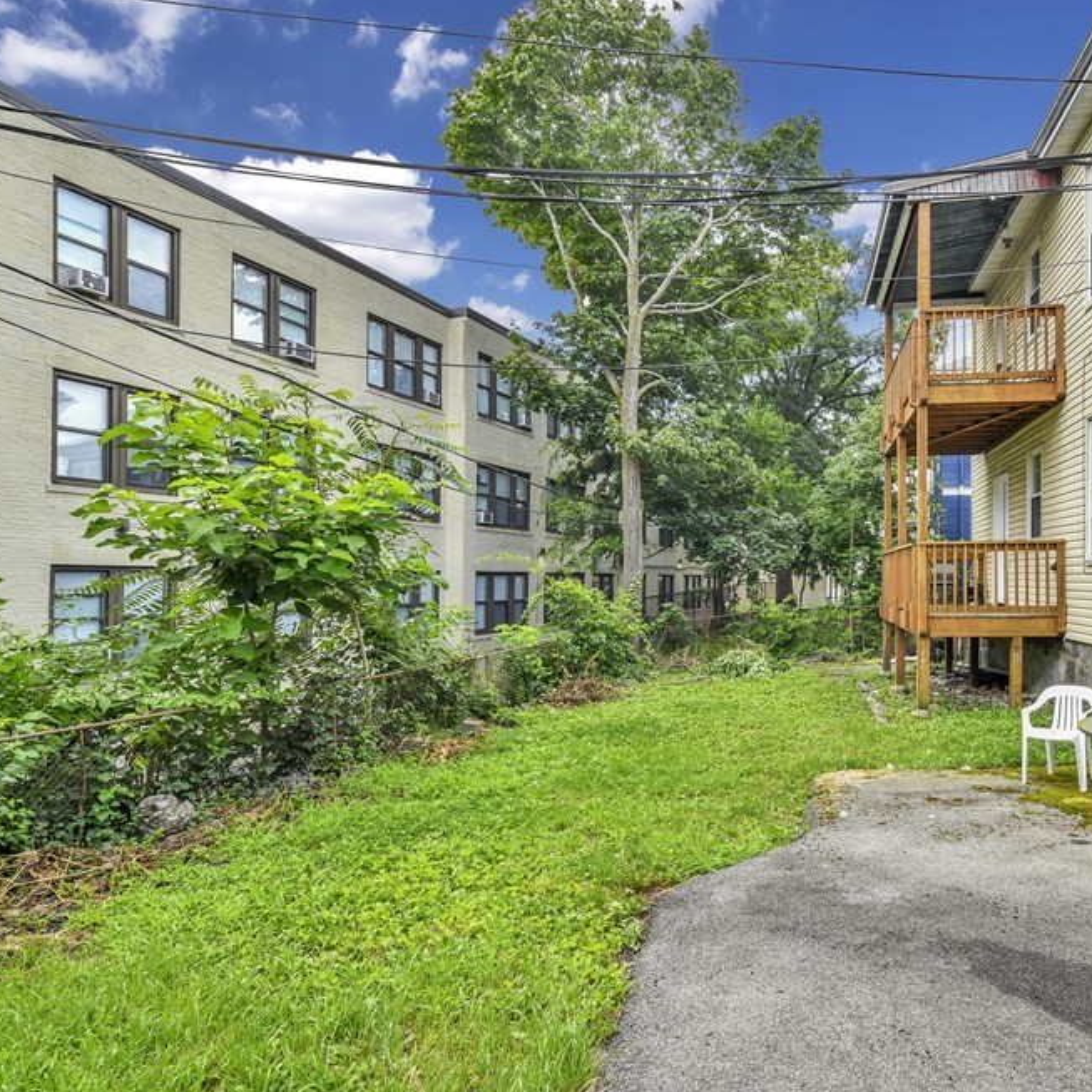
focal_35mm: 20
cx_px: 737
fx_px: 714
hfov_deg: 72.3
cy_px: 566
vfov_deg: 74.8
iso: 100
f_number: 14
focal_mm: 15
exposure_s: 1/30
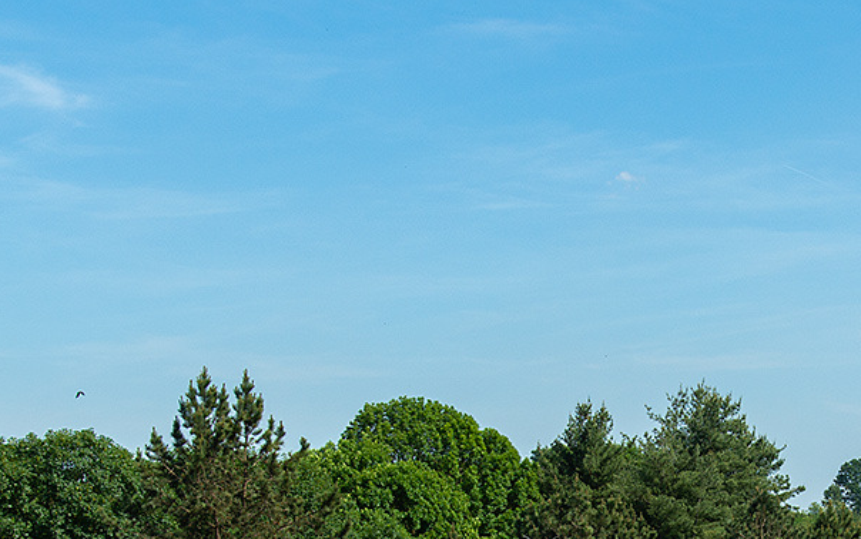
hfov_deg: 19.1
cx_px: 656
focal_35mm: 108
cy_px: 588
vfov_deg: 11.9
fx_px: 2535
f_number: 6.3
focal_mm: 40
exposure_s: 1/800
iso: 250
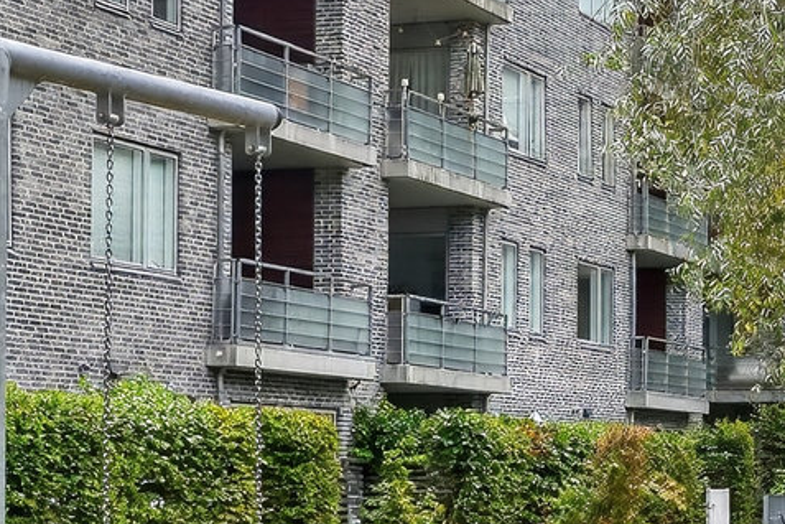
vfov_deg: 13.3
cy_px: 491
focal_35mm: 102
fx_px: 2224
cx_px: 693
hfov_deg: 19.7
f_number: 8
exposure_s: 1/400
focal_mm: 19
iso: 500
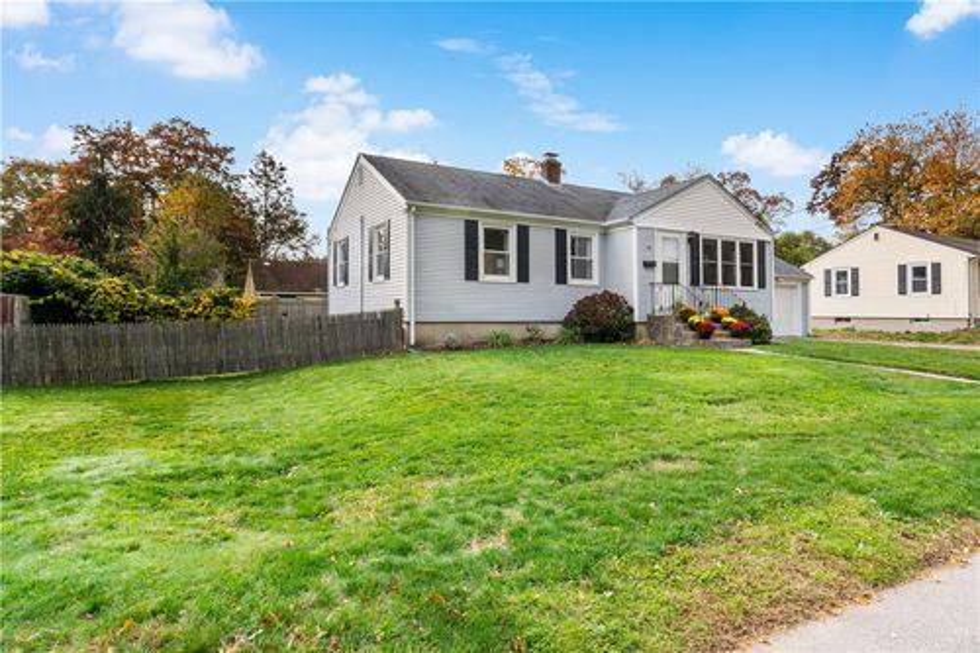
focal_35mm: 21
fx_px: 571
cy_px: 326
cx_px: 490
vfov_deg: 59.5
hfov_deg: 81.2
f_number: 22
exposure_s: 1/13
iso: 100
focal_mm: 21
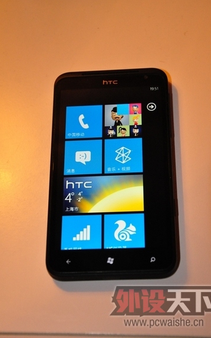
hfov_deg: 18.7
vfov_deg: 29.6
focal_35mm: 70
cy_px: 168
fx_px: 640
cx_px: 112
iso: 1600
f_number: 4.8
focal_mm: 45
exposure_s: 1/60
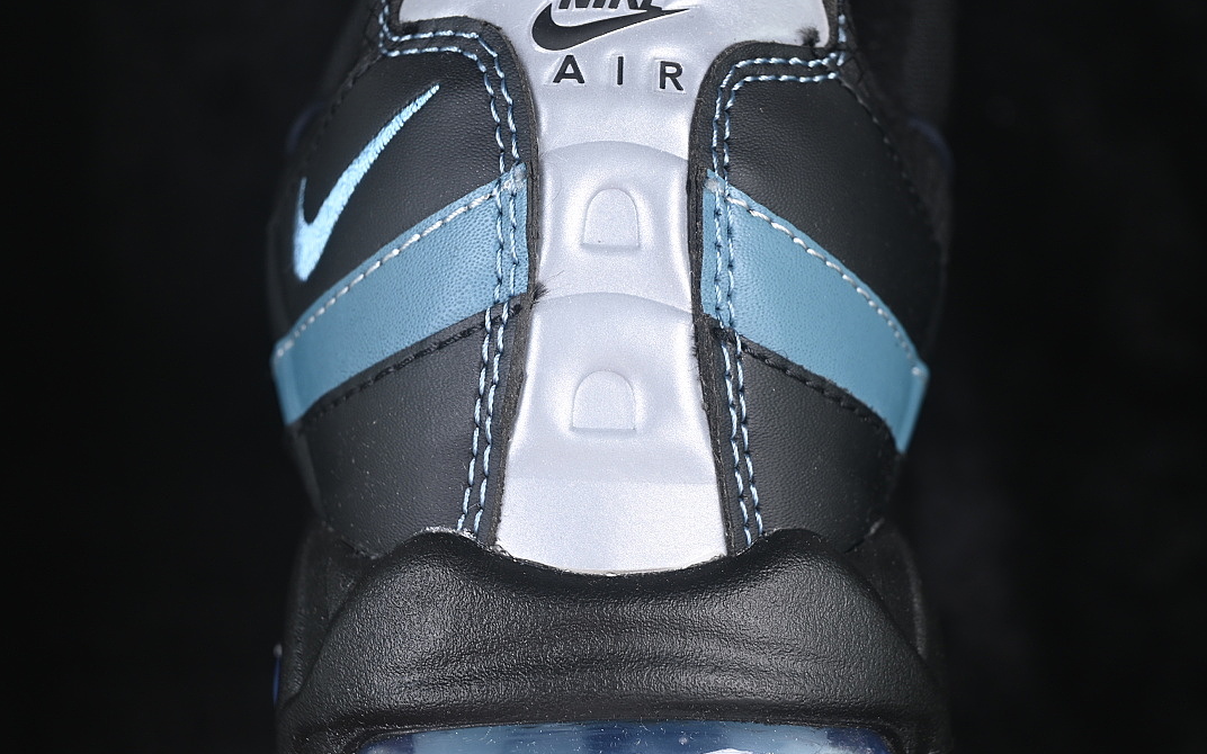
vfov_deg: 16.9
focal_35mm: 77
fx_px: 2533
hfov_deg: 26.8
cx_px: 607
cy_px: 359
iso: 160
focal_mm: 50
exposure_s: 1/50
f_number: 6.3
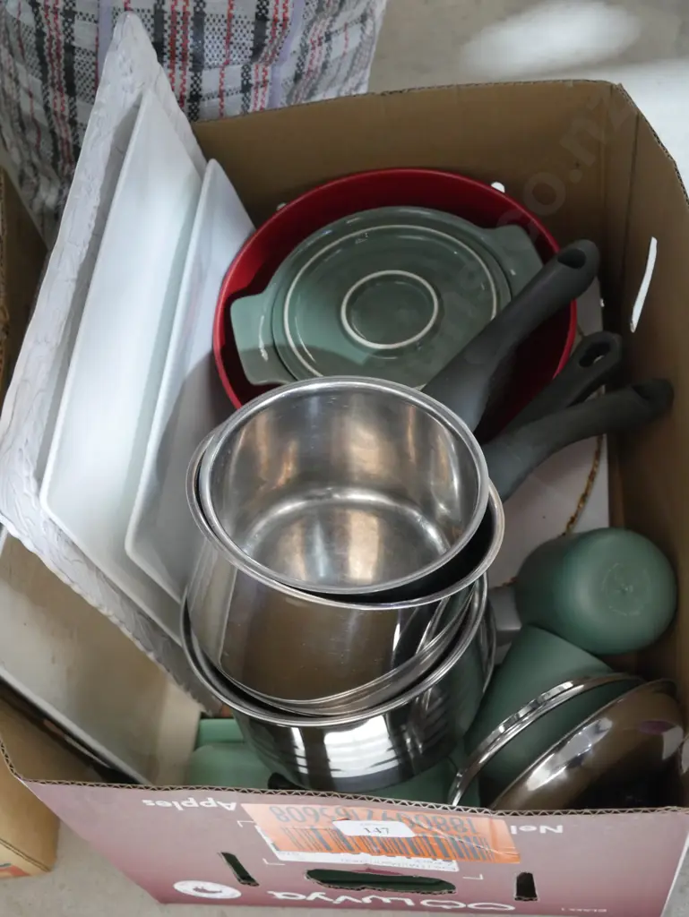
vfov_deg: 42.9
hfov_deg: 32.9
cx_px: 344
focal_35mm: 44
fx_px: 1167
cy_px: 458
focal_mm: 22
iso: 3200
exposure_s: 1/25
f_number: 4.7
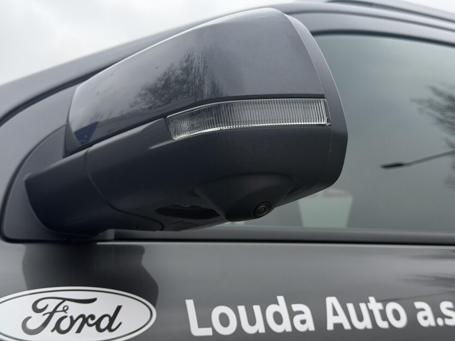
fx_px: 631
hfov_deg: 39.7
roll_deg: +0.9
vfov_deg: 30.3
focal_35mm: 48
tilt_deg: +13.4
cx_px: 228
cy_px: 170
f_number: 1.78
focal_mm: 6.76
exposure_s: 1/2273
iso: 100
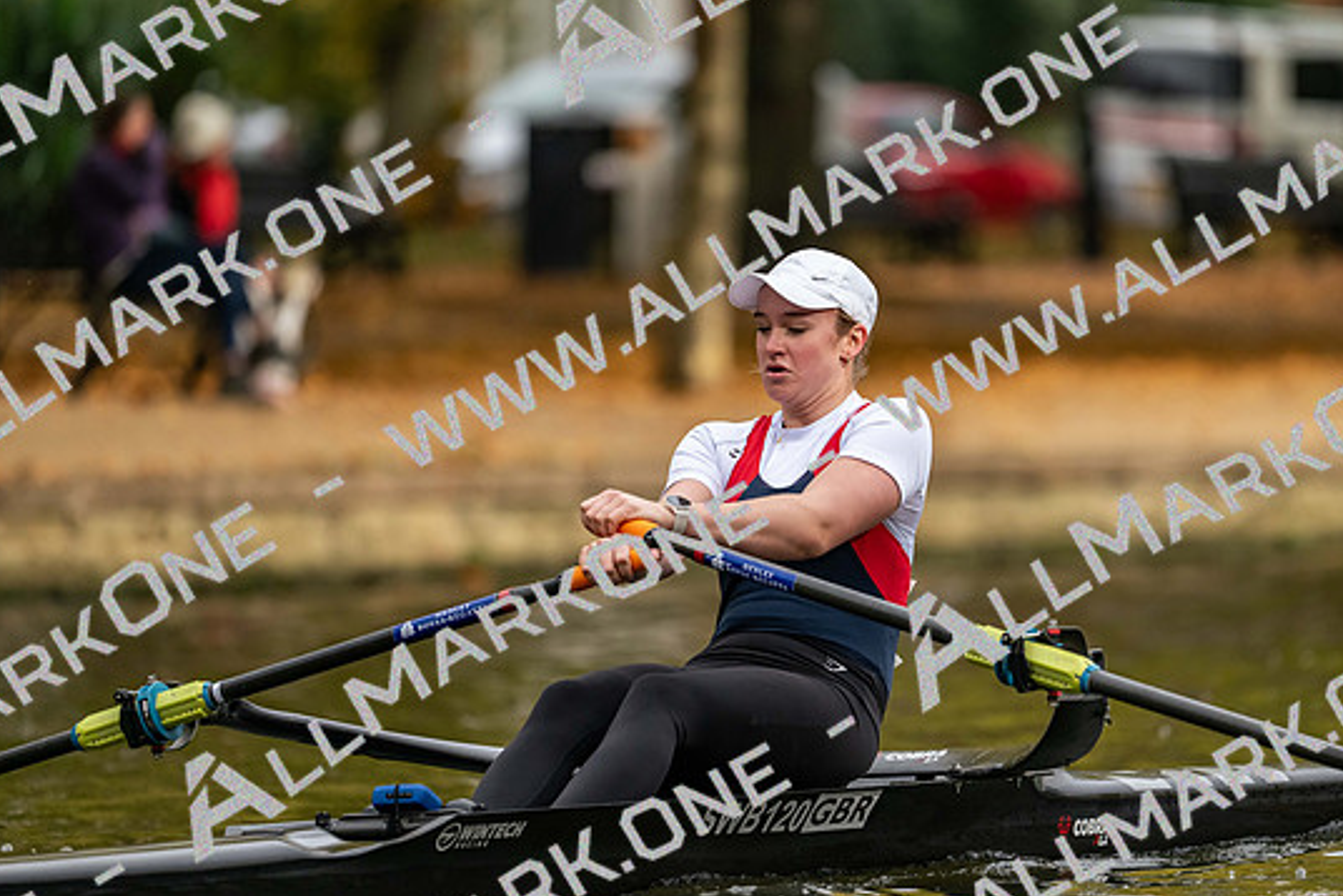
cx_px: 694
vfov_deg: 3.2
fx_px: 16161
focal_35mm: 433
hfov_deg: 4.8
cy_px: 474
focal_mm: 400
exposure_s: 1/2500
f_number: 4.5
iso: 1600
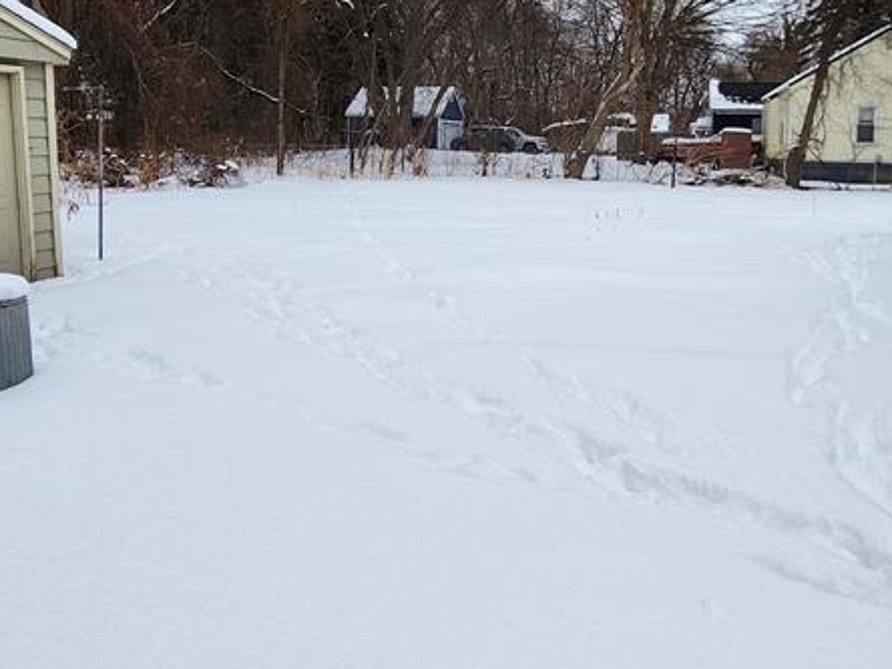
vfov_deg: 46.0
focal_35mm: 30
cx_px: 550
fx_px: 773
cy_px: 215
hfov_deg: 59.3
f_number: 2.2
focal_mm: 2.2
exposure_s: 1/535
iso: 50
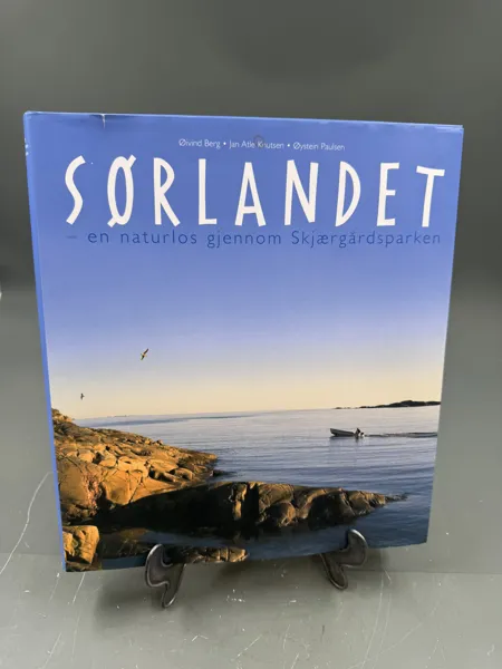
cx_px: 251
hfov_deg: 56.8
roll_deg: -0.3
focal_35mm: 24
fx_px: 464
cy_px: 334
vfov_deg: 71.6
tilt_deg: -28.5
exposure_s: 1/230
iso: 64
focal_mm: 6.76
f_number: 1.78
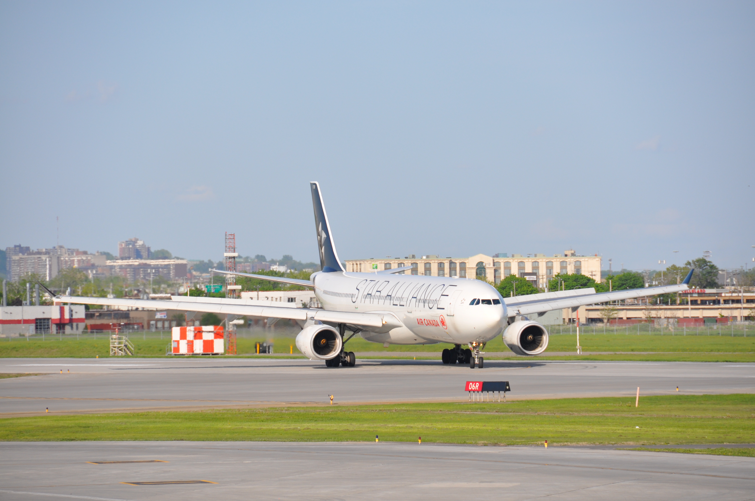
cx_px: 378
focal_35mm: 300
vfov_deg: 4.6
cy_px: 250
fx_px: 6284
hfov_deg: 6.9
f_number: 7.1
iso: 200
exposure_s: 1/800
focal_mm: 200
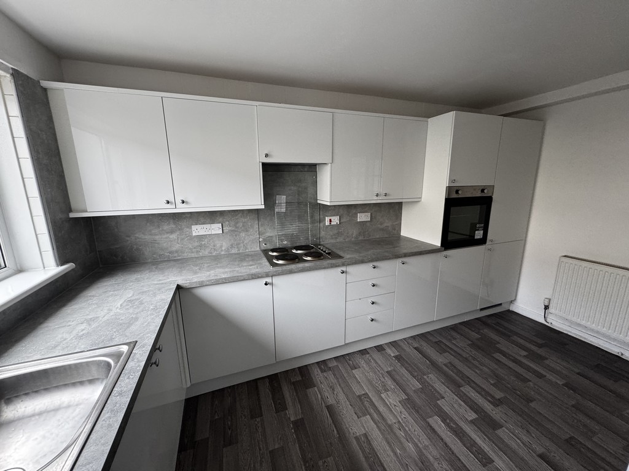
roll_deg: +0.8
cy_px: 236
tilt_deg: -12.3
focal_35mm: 14
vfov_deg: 85.7
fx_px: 254
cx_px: 314
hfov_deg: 102.1
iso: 200
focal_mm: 2.22
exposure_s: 1/99
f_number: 2.2
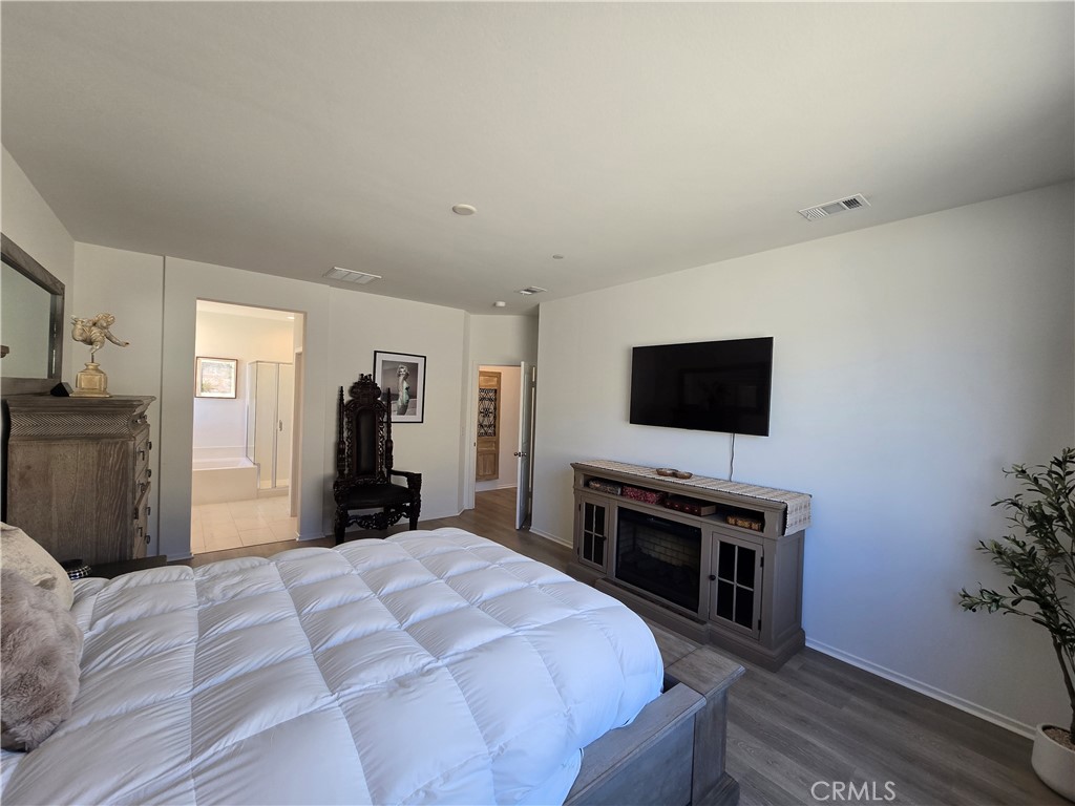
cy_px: 403
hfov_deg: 106.2
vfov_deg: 89.9
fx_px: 404
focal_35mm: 13
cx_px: 538
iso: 50
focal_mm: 2.2
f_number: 2.2
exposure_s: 1/60
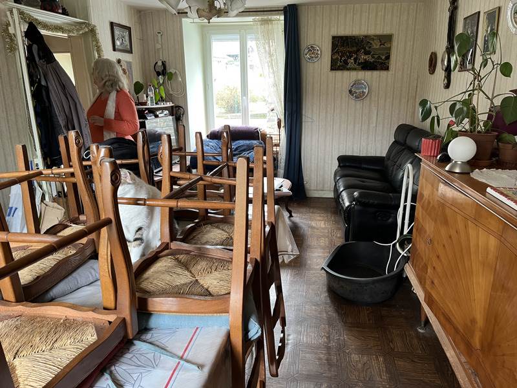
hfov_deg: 67.3
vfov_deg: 53.1
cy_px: 194
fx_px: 388
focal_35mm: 26
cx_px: 258
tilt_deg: -16.2
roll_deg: +0.5
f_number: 1.6
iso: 160
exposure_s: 1/50
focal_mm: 5.1
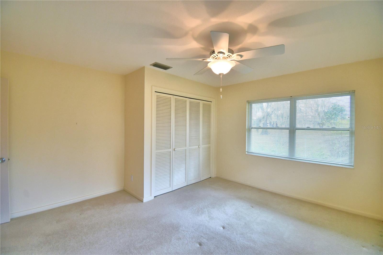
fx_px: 160
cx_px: 192
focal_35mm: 15
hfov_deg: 100.4
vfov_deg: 77.3
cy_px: 128
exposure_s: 1/125
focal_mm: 10
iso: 280
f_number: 4.5
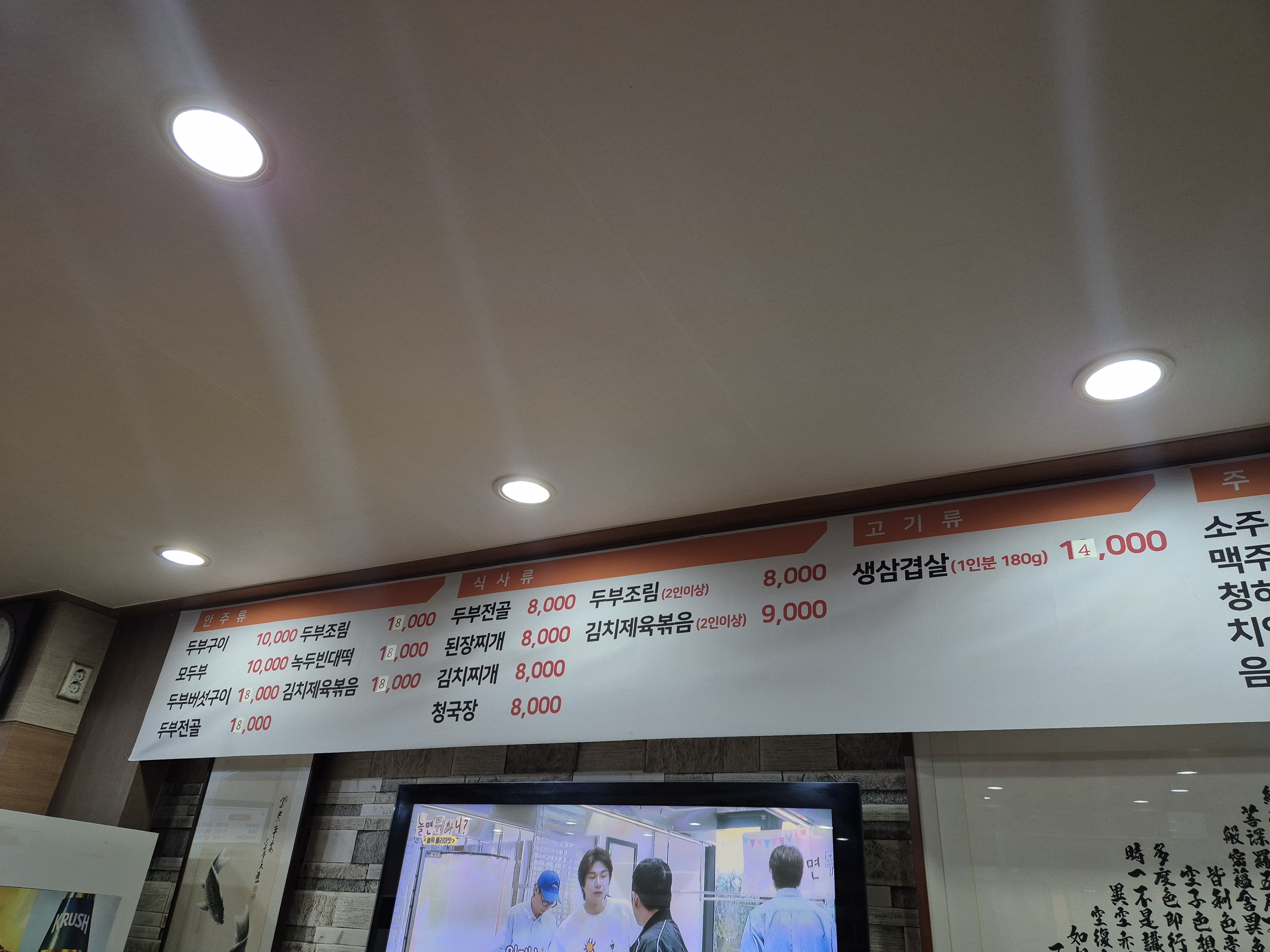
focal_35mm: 23
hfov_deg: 73.9
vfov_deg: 58.9
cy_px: 476
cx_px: 635
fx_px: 844
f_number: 1.8
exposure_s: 1/120
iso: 125
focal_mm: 5.4
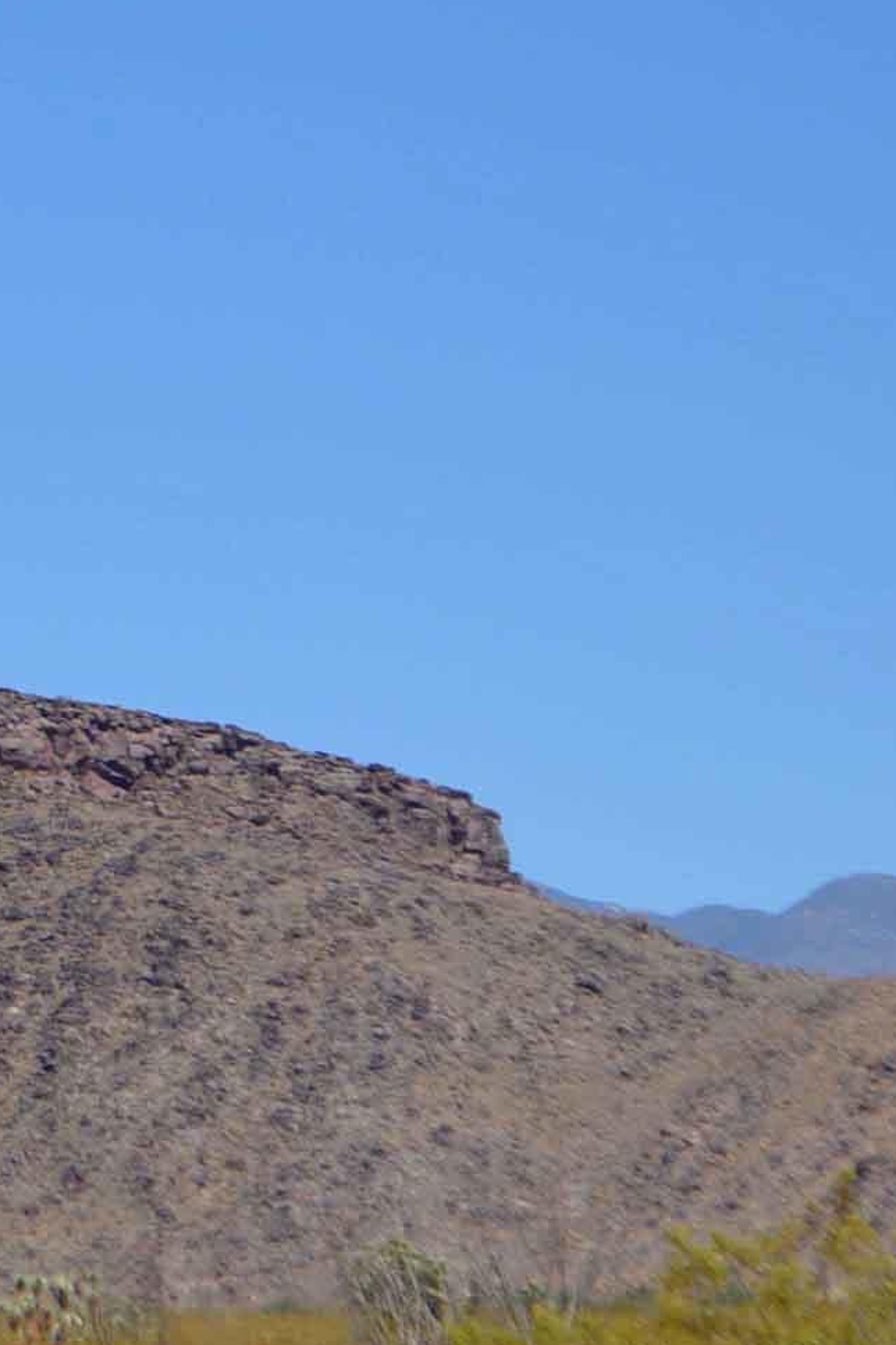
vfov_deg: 8.1
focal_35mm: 256
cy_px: 996
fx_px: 9547
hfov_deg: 5.3
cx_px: -365
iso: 400
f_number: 7.1
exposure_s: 1/1600
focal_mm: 55
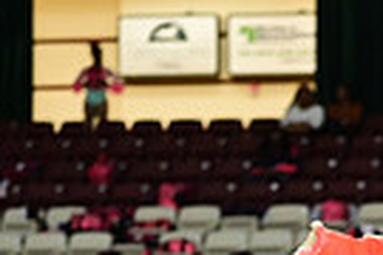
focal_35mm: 300
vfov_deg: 4.5
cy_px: 513
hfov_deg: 6.8
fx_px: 3191
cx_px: 599
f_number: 3.2
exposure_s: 1/1000
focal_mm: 70
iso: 6400
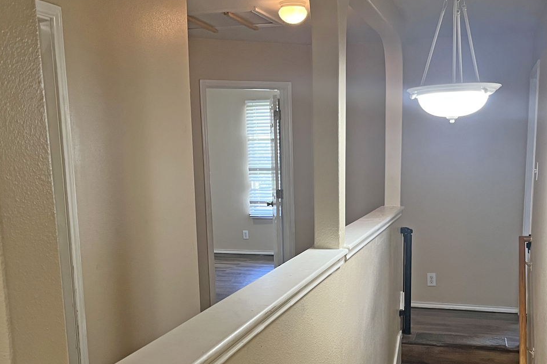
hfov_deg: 47.3
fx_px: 623
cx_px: 310
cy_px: 256
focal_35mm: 41
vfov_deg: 32.2
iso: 100
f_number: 1.6
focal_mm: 5.1
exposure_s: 1/60
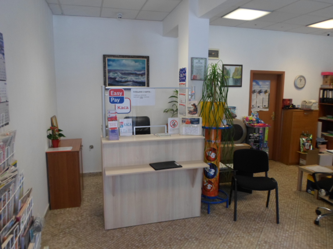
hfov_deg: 69.4
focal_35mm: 25
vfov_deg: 54.9
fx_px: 240
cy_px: 124
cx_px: 166
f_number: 2.5
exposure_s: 1/30
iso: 80
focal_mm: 4.5
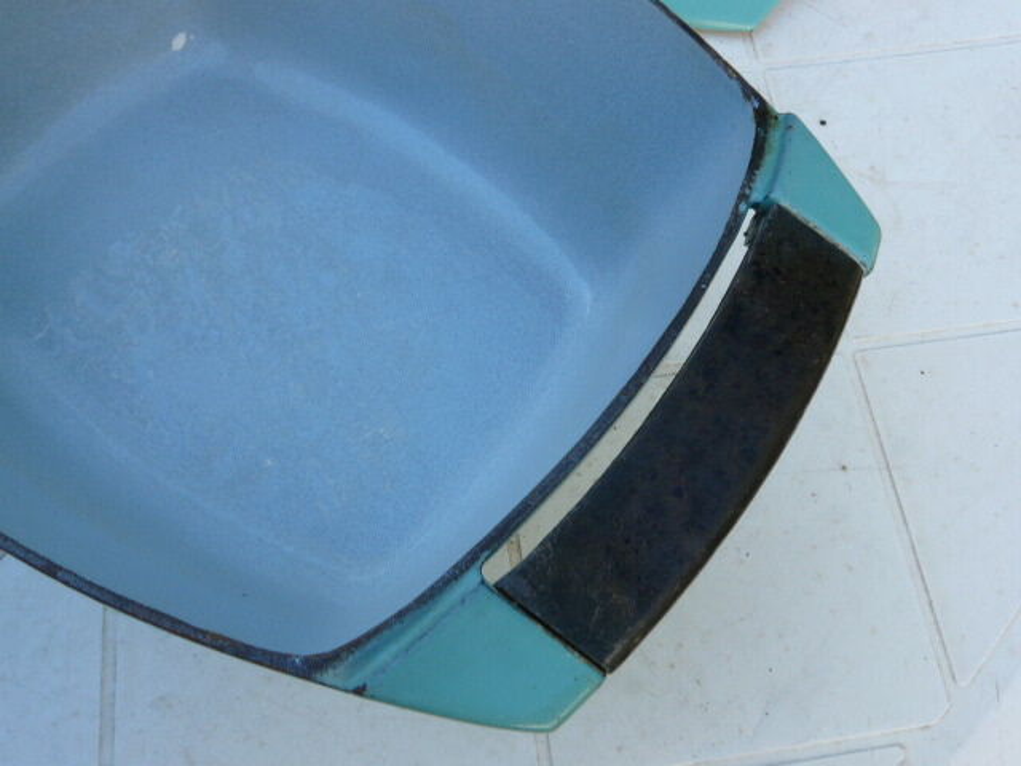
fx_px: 826
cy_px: 383
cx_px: 510
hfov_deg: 63.4
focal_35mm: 28
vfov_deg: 49.7
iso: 125
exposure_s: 1/30
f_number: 8
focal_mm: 4.6
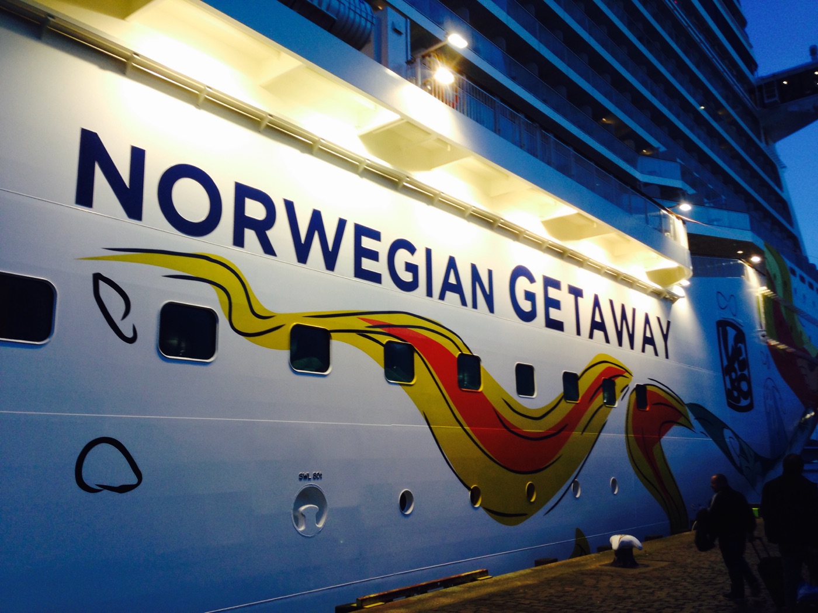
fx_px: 780
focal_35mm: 33
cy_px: 306
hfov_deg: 55.4
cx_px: 409
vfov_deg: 42.9
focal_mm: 4.12
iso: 50
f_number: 2.4
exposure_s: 1/40
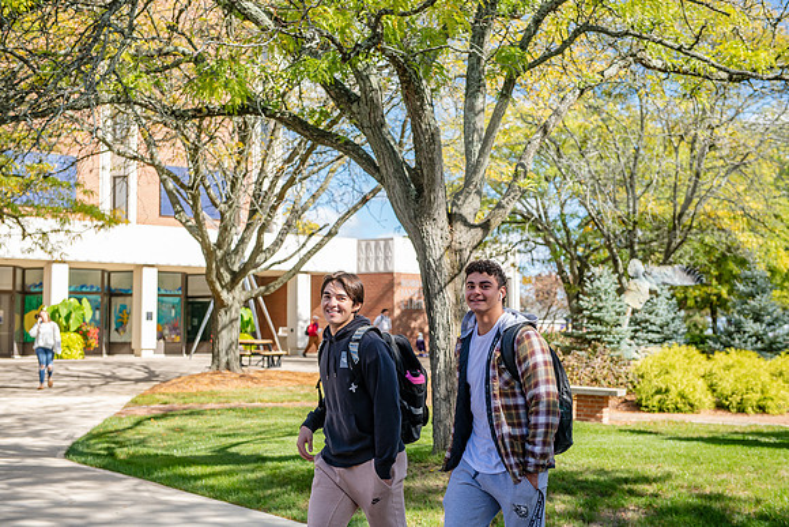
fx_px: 1206
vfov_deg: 24.6
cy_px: 264
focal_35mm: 55
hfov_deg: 36.2
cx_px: 394
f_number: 4
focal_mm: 55
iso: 200
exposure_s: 1/500
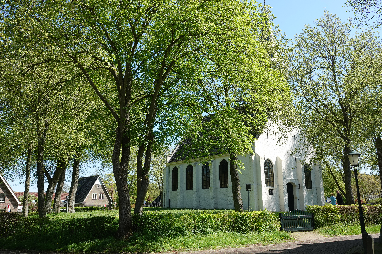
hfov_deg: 55.8
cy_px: 127
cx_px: 191
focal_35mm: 34
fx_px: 361
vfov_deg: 38.9
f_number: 4
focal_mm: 12.33
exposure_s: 1/400
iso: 100
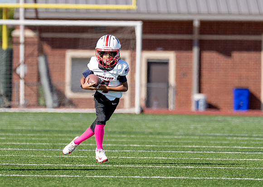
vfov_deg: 2.6
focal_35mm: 546
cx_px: 95
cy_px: 82
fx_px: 4074
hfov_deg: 3.7
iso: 320
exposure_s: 1/6400
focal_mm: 200
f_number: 2.8
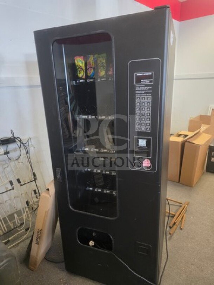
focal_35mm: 23
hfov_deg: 58.9
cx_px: 107
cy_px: 142
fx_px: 190
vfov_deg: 73.9
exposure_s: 1/120
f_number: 1.7
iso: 800
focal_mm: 6.3
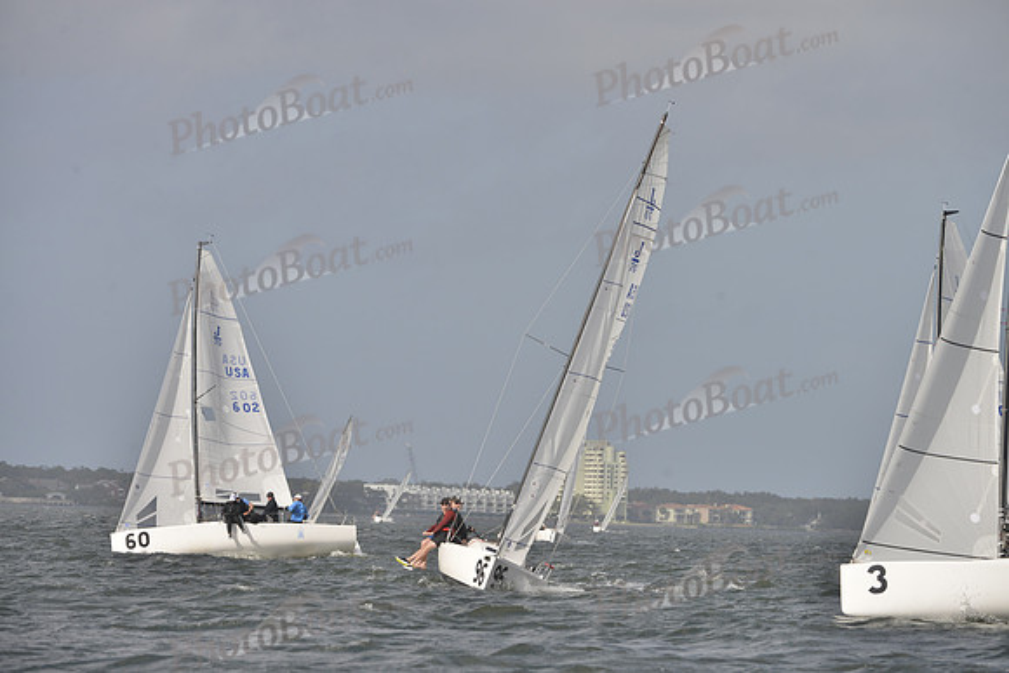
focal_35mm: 280
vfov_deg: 4.9
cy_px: 336
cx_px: 504
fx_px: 7849
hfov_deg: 7.4
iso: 400
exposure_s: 1/1600
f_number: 8
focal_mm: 280
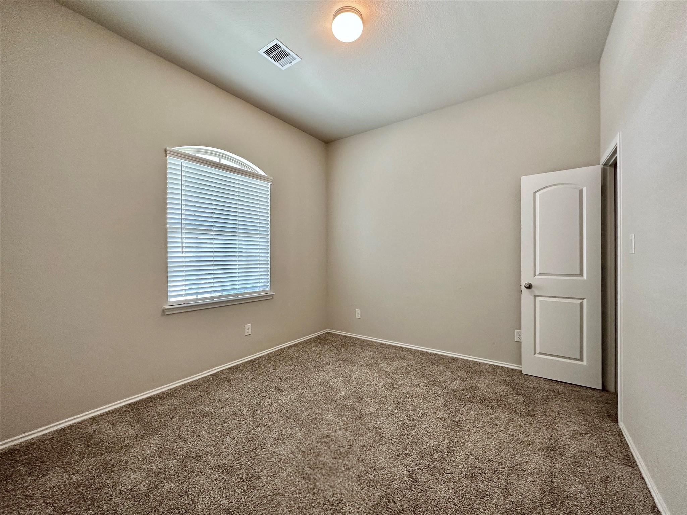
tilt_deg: -0.8
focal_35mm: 14
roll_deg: -0.5
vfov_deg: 85.7
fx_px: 278
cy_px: 258
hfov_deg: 102.1
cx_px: 344
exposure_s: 1/120
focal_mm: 2.22
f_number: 2.2
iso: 200
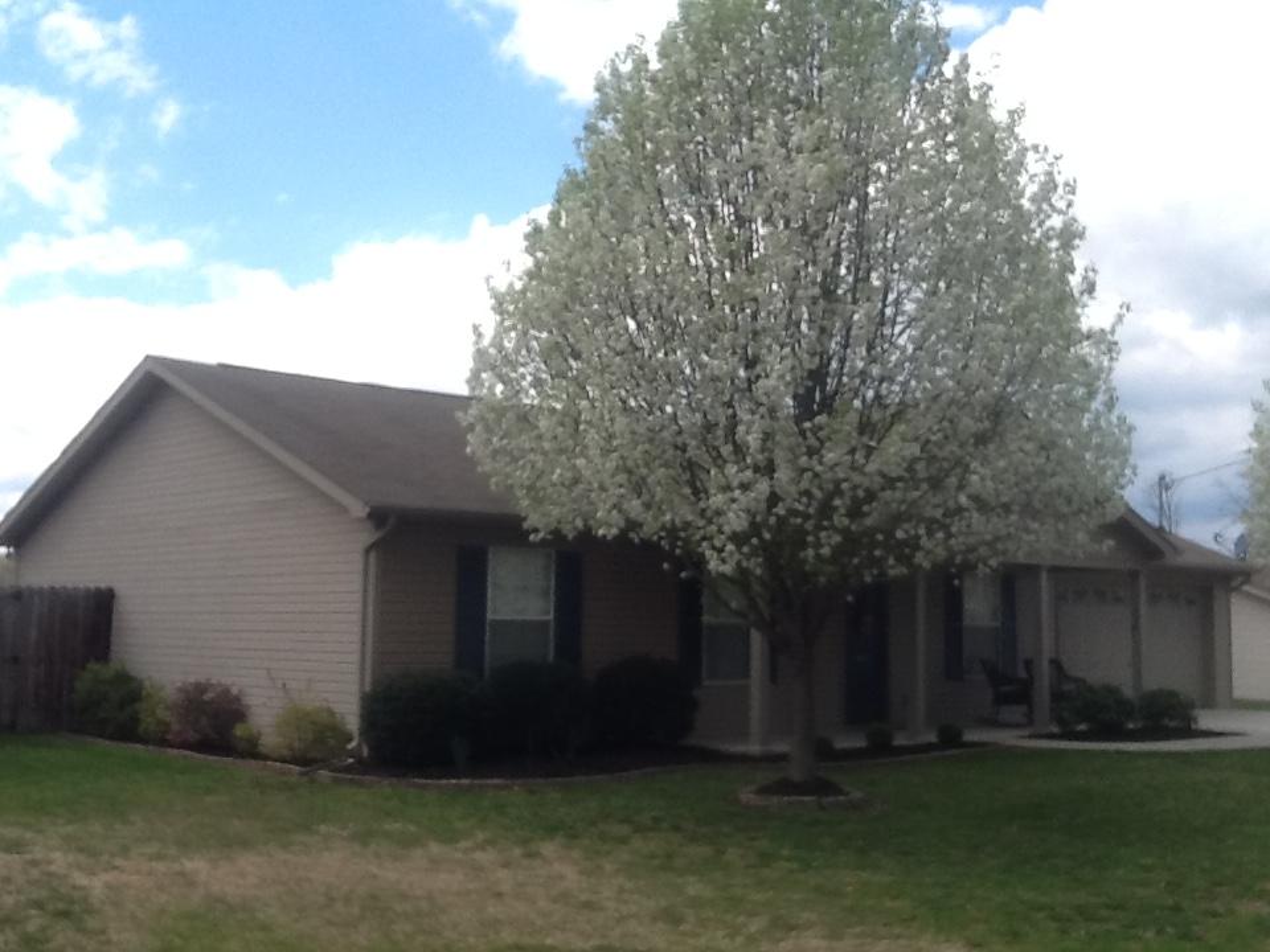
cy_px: 476
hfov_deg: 42.9
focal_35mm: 44
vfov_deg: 32.9
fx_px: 1614
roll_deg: -1.5
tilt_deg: +5.9
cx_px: 635
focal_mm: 2.03
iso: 40
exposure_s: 1/891
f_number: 2.4
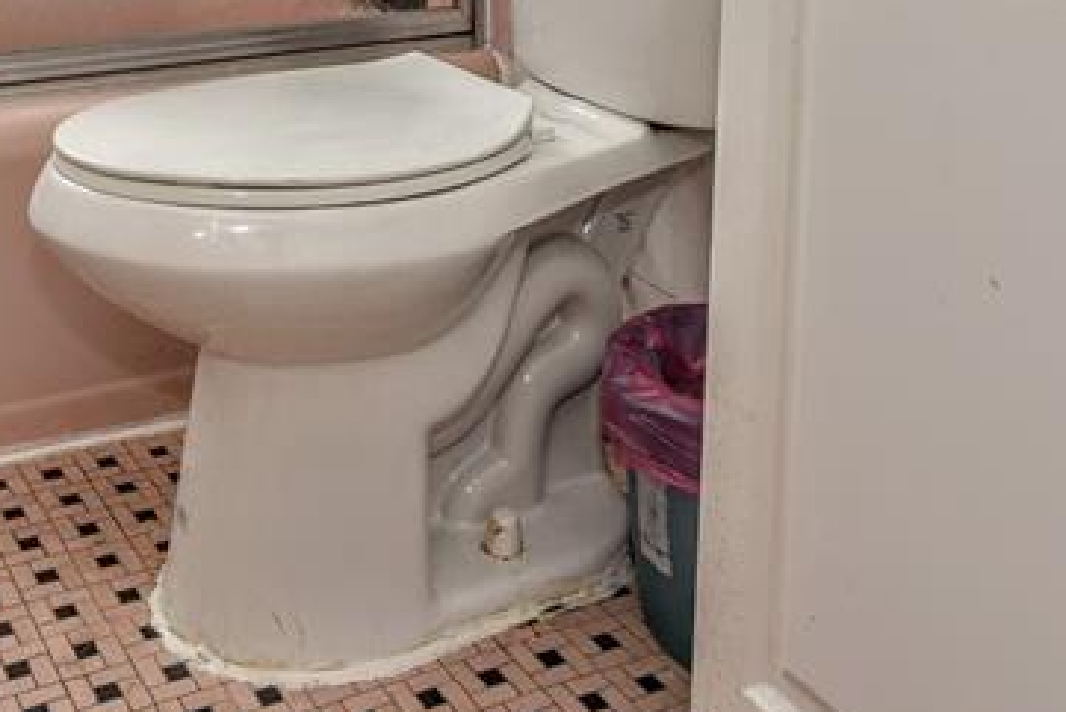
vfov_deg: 22.9
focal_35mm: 51
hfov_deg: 38.1
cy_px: -270
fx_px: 1511
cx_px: 295
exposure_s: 1/100
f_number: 5
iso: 800
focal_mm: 18
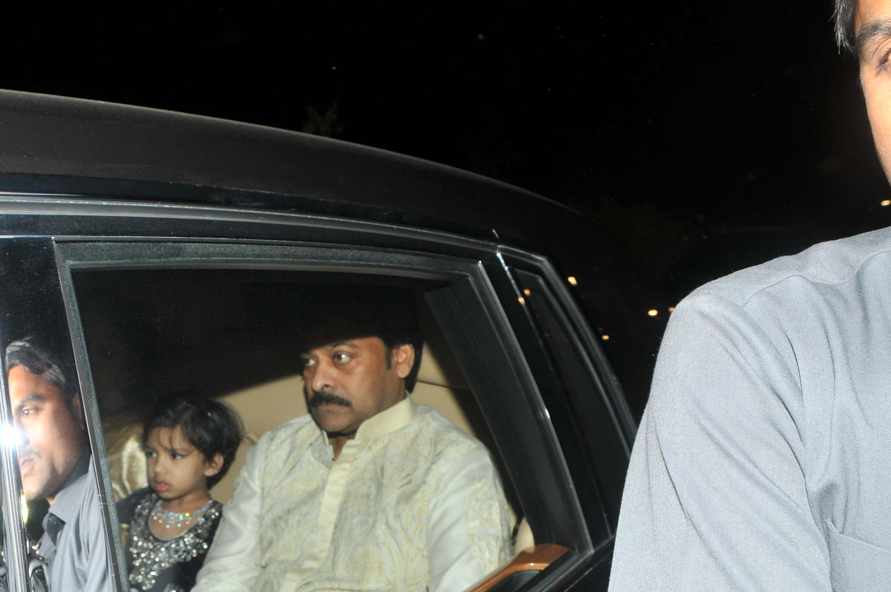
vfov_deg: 36.8
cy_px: 274
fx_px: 890
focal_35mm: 36
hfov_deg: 52.5
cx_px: 321
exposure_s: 1/125
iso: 200
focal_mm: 18
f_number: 7.1
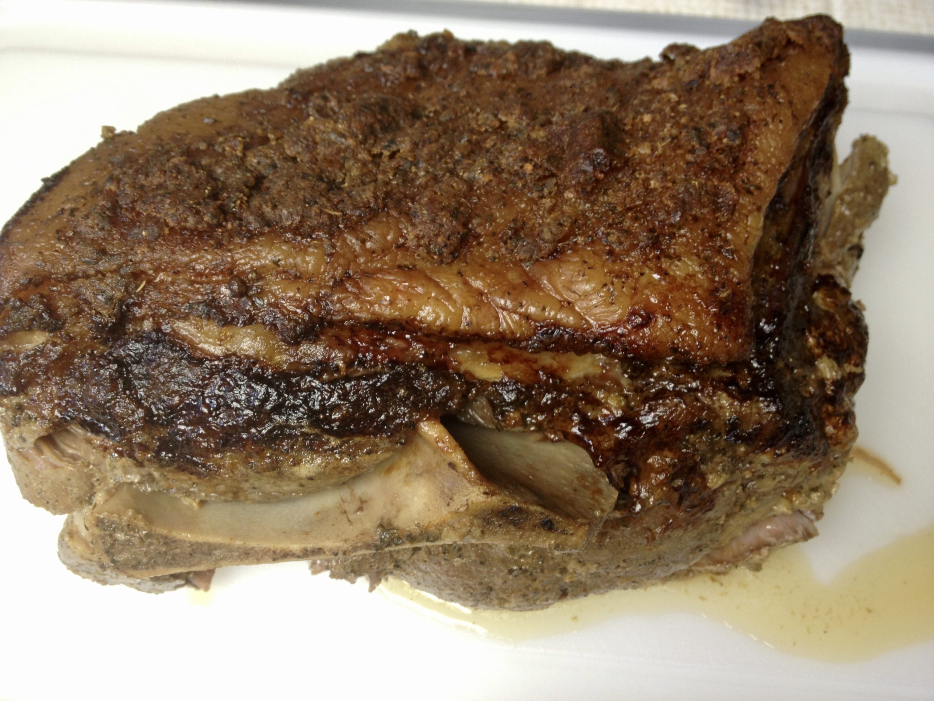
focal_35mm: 35
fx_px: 944
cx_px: 467
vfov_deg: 40.7
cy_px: 350
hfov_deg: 52.6
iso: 64
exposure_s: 1/30
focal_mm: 4.28
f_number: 2.4
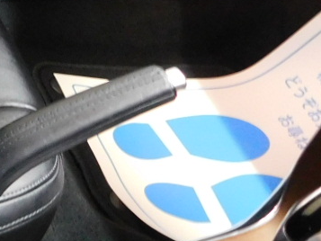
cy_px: 159
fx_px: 955
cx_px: -96
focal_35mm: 103
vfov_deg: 14.4
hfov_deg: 17.8
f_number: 3
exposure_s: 1/8
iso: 450
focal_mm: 4
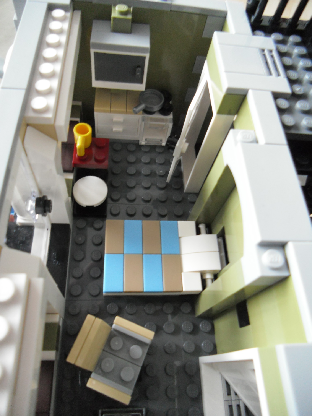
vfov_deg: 65.3
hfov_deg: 51.4
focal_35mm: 27
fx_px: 324
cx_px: 156
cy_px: 208
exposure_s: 1/10
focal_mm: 4.9
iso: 400
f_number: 3.2
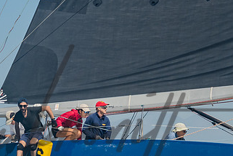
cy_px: 68
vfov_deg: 3.8
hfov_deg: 5.7
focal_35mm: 361
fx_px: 2336
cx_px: 158
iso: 160
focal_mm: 79
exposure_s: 1/800
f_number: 6.3
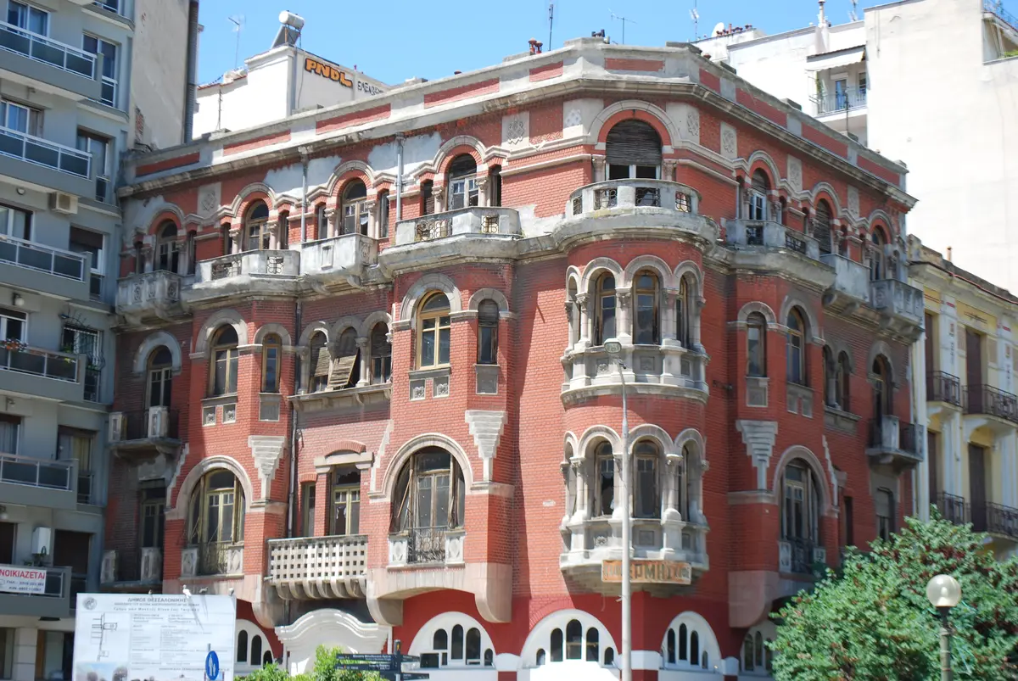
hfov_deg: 29.2
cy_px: 340
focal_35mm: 69
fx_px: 1953
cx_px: 509
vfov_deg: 19.8
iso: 100
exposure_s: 1/160
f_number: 6.3
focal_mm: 46
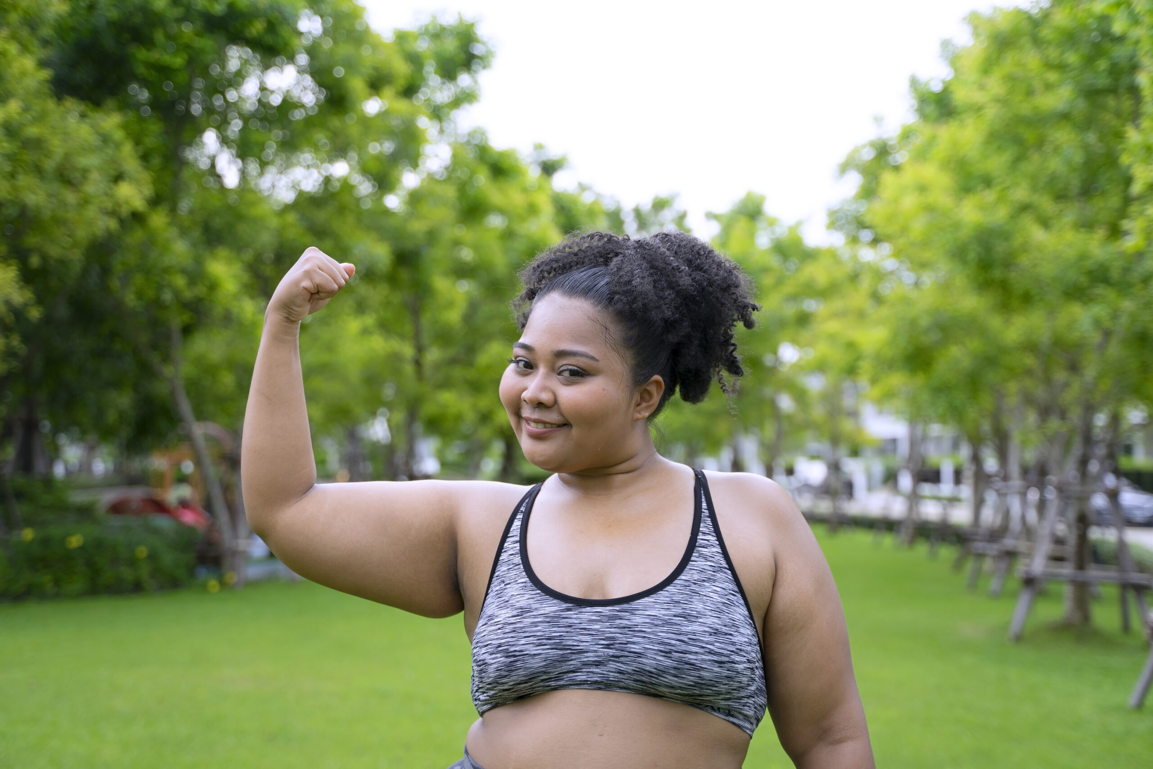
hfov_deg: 41.9
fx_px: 1505
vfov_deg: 28.7
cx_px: 576
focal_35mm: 47
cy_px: 384
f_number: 2.8
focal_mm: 47
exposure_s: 1/500
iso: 200
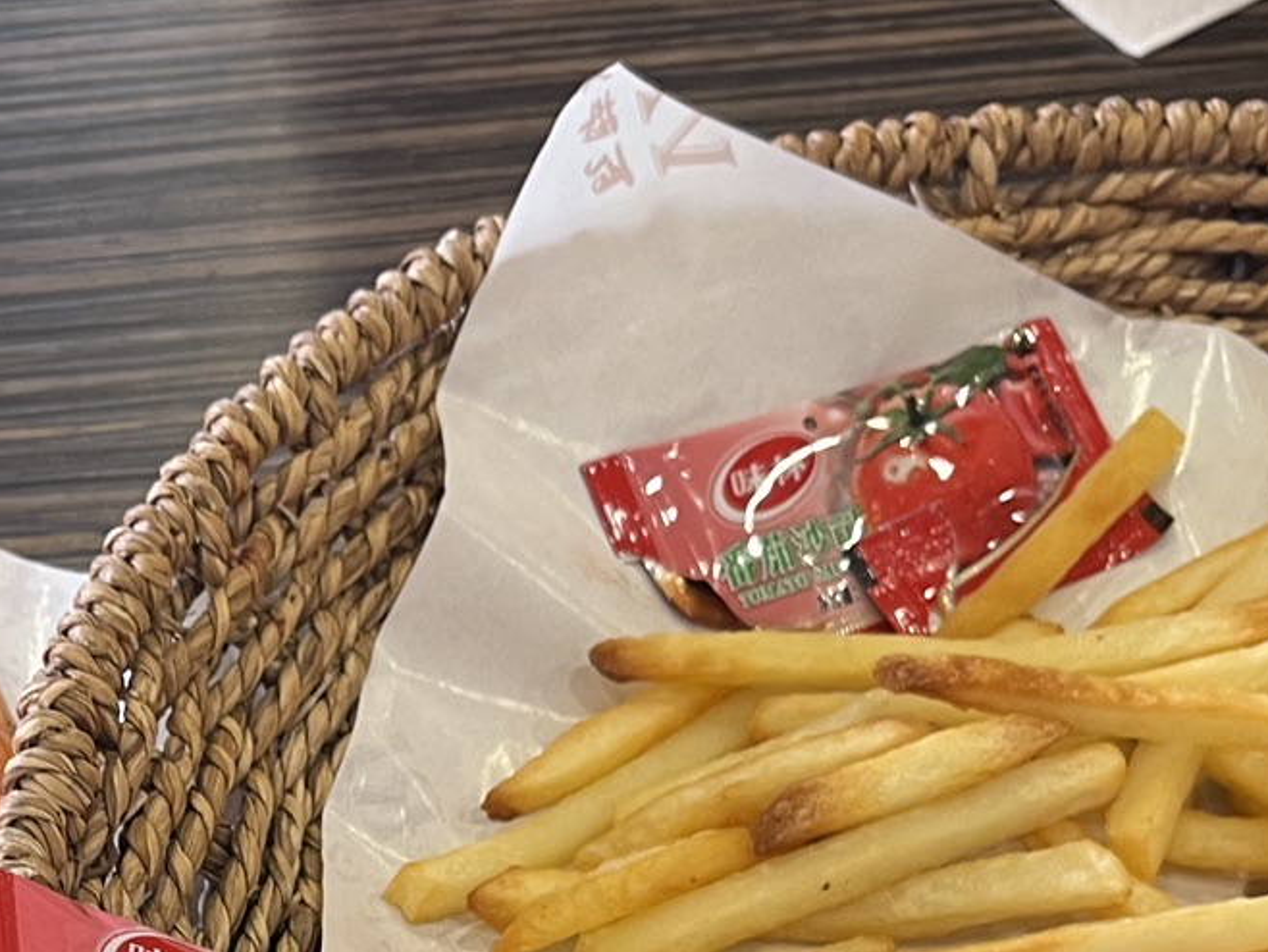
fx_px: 2895
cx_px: 262
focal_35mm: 79
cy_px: 1210
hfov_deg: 24.3
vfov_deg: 17.6
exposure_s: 1/50
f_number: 1.6
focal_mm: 5.1
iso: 80
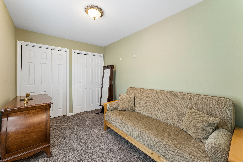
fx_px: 94
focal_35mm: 14
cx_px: 122
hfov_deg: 104.3
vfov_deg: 81.2
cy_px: 81
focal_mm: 14
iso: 400
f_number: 13
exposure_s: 1/1.67
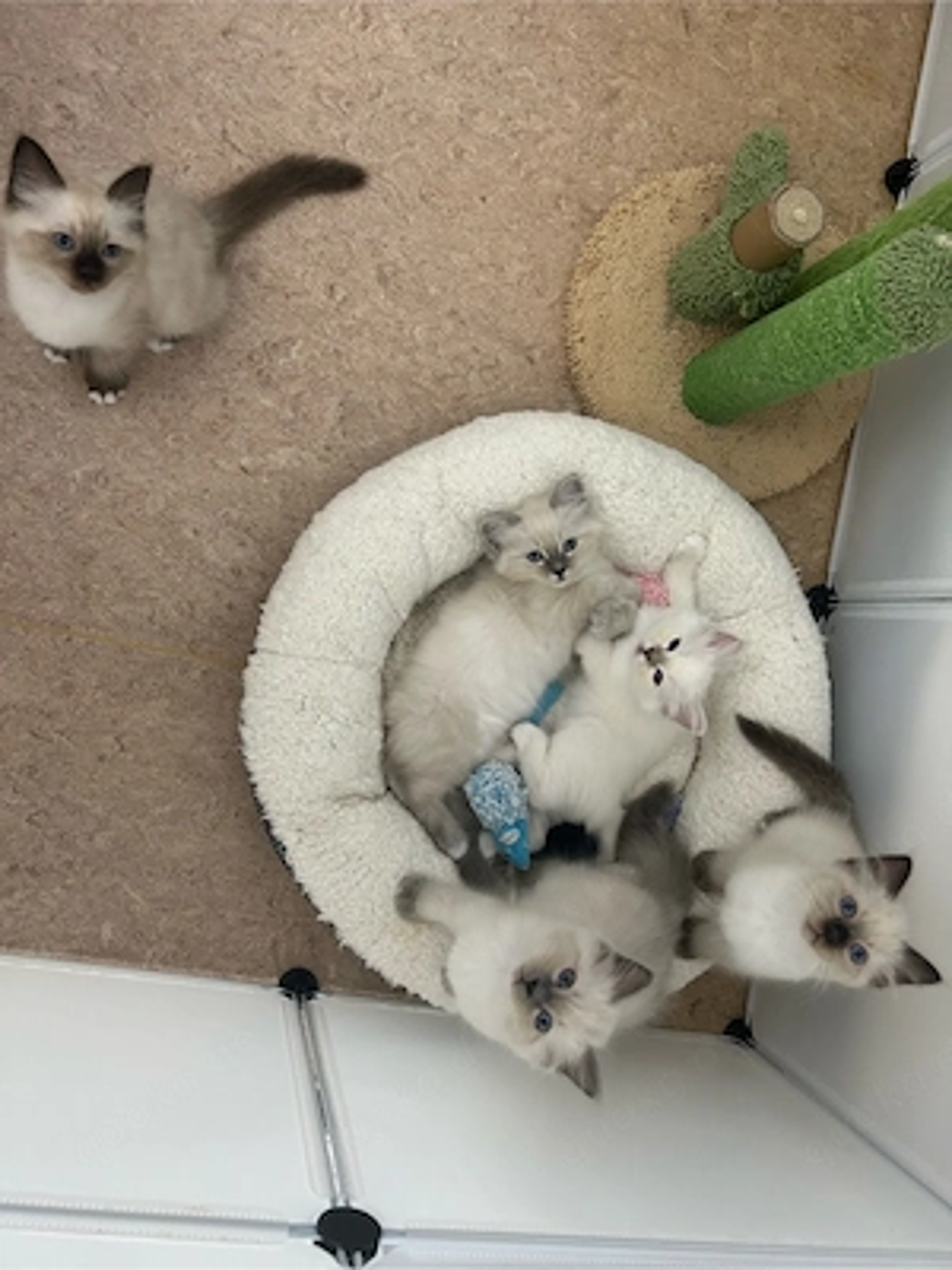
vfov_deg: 67.3
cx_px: 476
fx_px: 953
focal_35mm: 26
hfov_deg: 53.1
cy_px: 635
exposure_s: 1/50
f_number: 1.5
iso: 160
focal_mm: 5.7
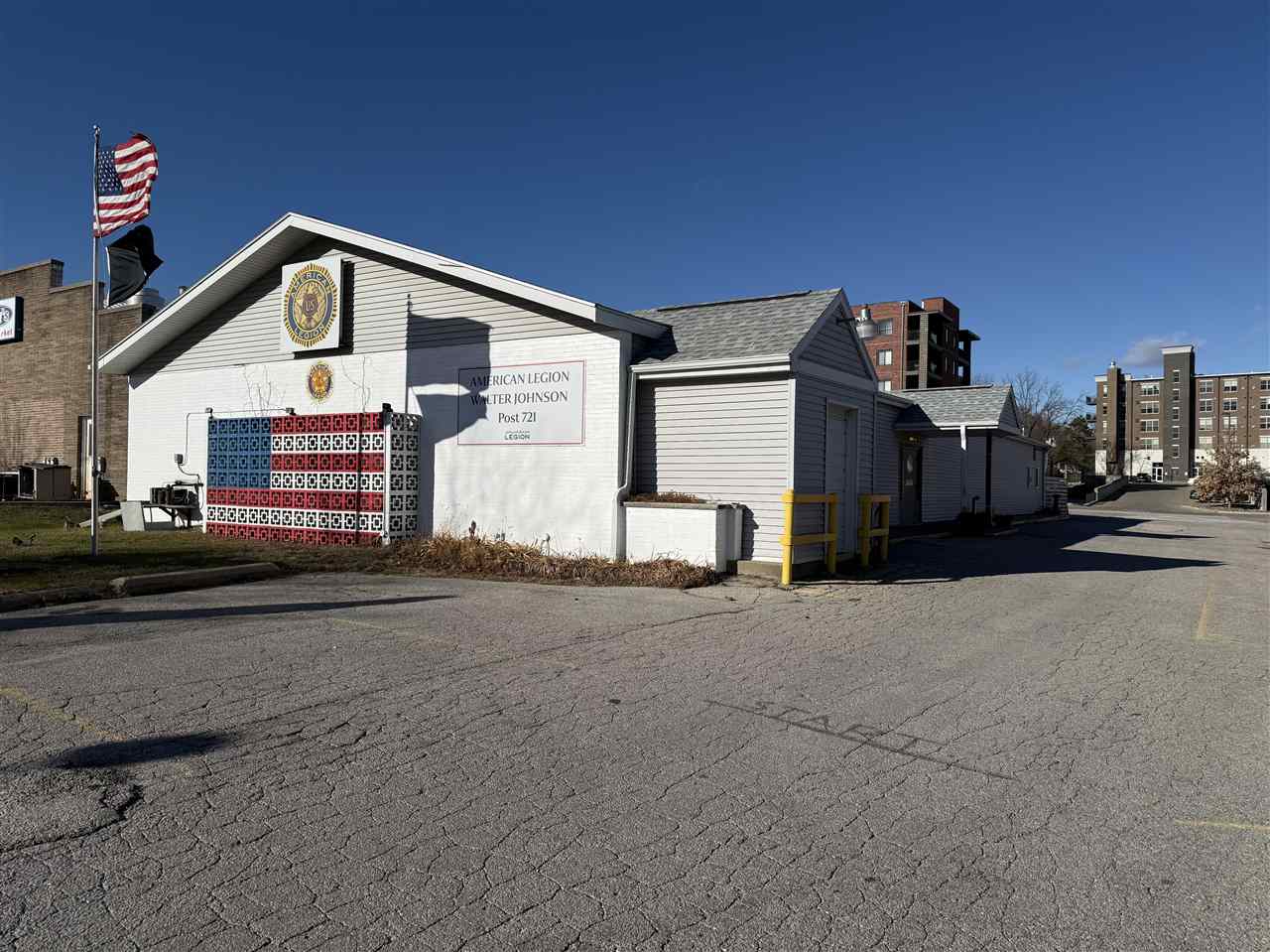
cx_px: 635
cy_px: 476
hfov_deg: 71.6
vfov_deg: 56.8
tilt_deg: +0.2
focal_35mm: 24
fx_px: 880
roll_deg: -0.5
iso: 80
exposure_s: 1/11905
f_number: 1.78
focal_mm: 6.76
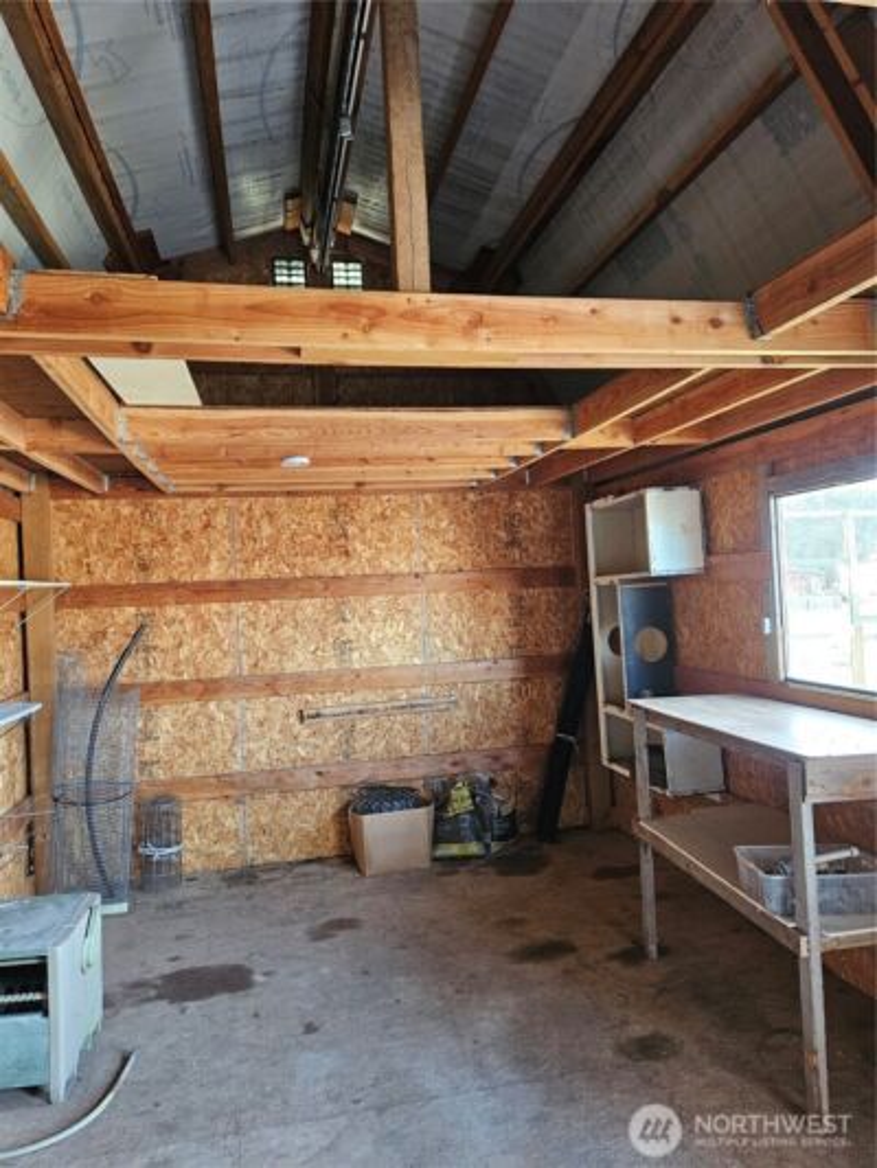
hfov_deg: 58.9
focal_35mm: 23
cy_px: 584
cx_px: 438
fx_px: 777
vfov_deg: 73.9
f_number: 1.8
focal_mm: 5.4
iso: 1000
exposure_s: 1/120
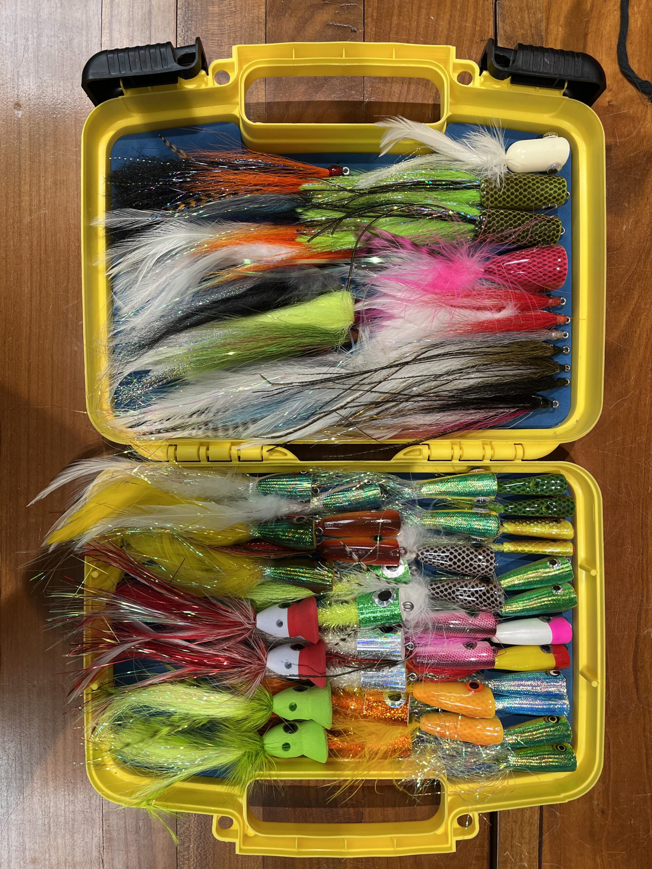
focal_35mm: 26
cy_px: 434
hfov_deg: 53.1
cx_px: 326
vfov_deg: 67.3
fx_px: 653
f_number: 1.6
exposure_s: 1/120
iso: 100
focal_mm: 5.1
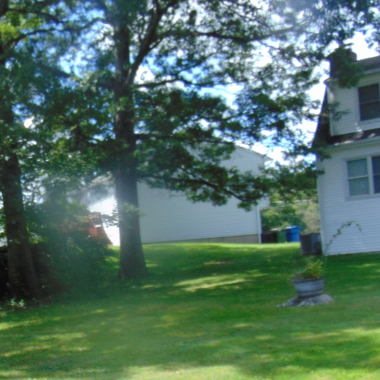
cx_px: 1
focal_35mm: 65
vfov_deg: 26.1
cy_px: 296
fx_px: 807
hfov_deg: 25.2
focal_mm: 5.4
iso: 80
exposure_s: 1/400
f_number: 3.1
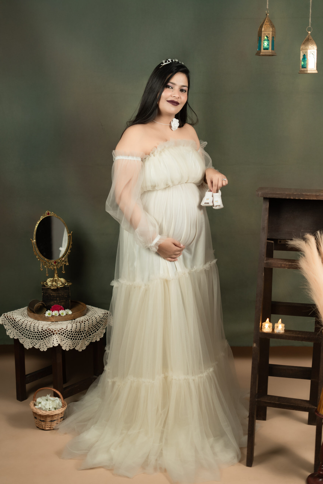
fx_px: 673
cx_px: 162
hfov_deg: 27.0
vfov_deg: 39.6
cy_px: 242
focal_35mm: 50
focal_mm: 50
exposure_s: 1/200
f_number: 1.8
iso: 500
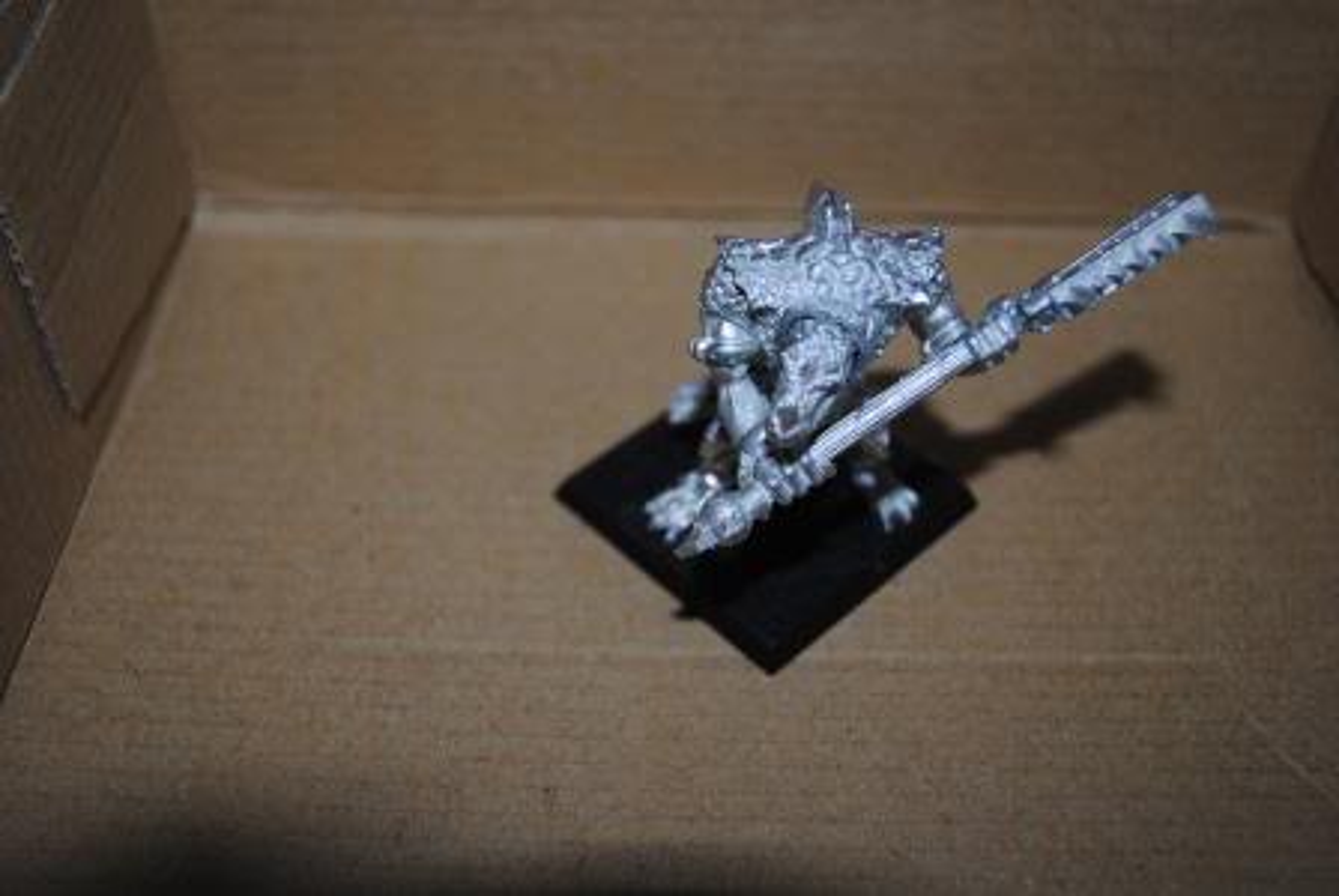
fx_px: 1564
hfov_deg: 46.3
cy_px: 448
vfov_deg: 32.0
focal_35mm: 42
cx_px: 670
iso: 110
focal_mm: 28
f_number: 4.5
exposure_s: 1/60
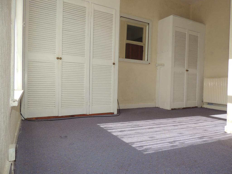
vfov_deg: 56.8
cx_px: 116
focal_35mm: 24
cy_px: 87
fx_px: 161
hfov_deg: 71.6
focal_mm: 4.3
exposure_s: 1/400
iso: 100
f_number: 3
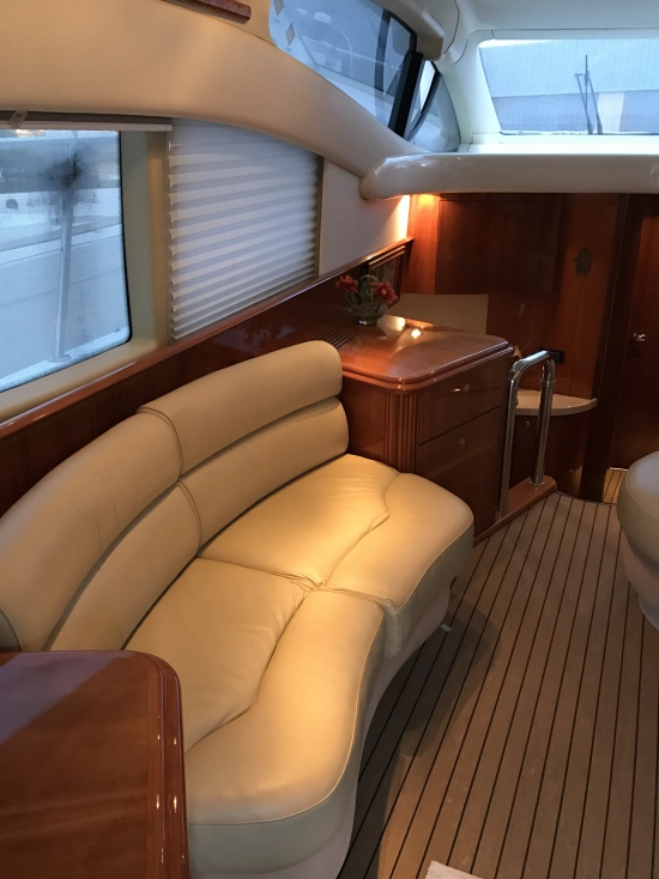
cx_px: 330
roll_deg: -0.6
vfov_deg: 63.5
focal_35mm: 28
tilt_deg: -19.9
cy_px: 440
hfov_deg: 49.7
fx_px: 711
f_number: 1.8
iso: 100
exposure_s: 1/17
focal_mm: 3.99
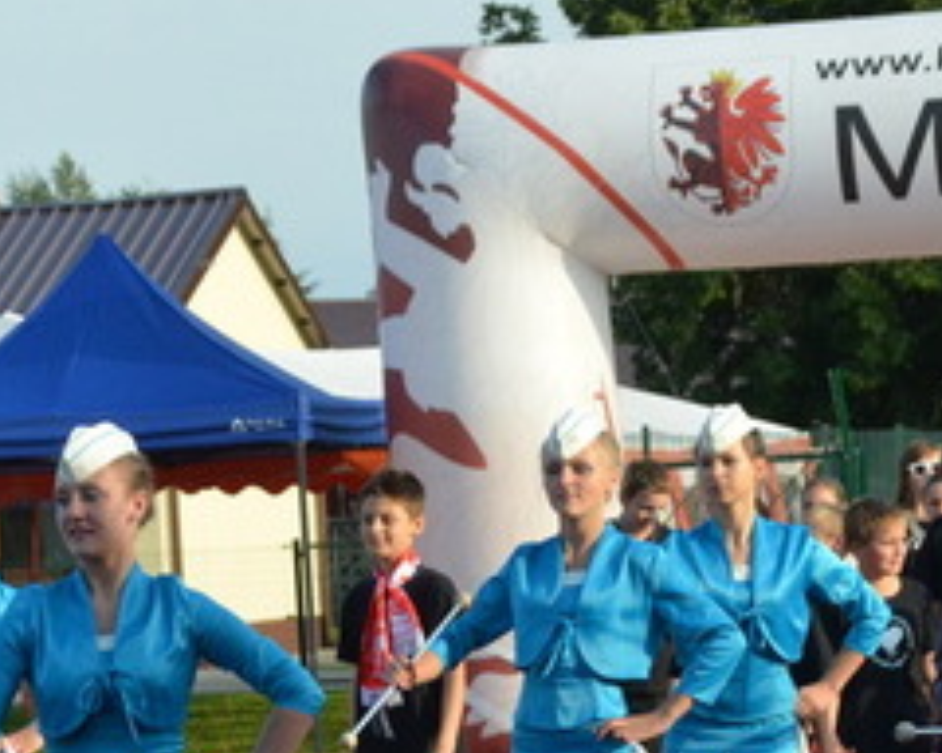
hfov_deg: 9.3
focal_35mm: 208
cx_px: 310
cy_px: 914
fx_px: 5799
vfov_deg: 7.4
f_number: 6.3
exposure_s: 1/3200
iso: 1600
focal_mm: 50
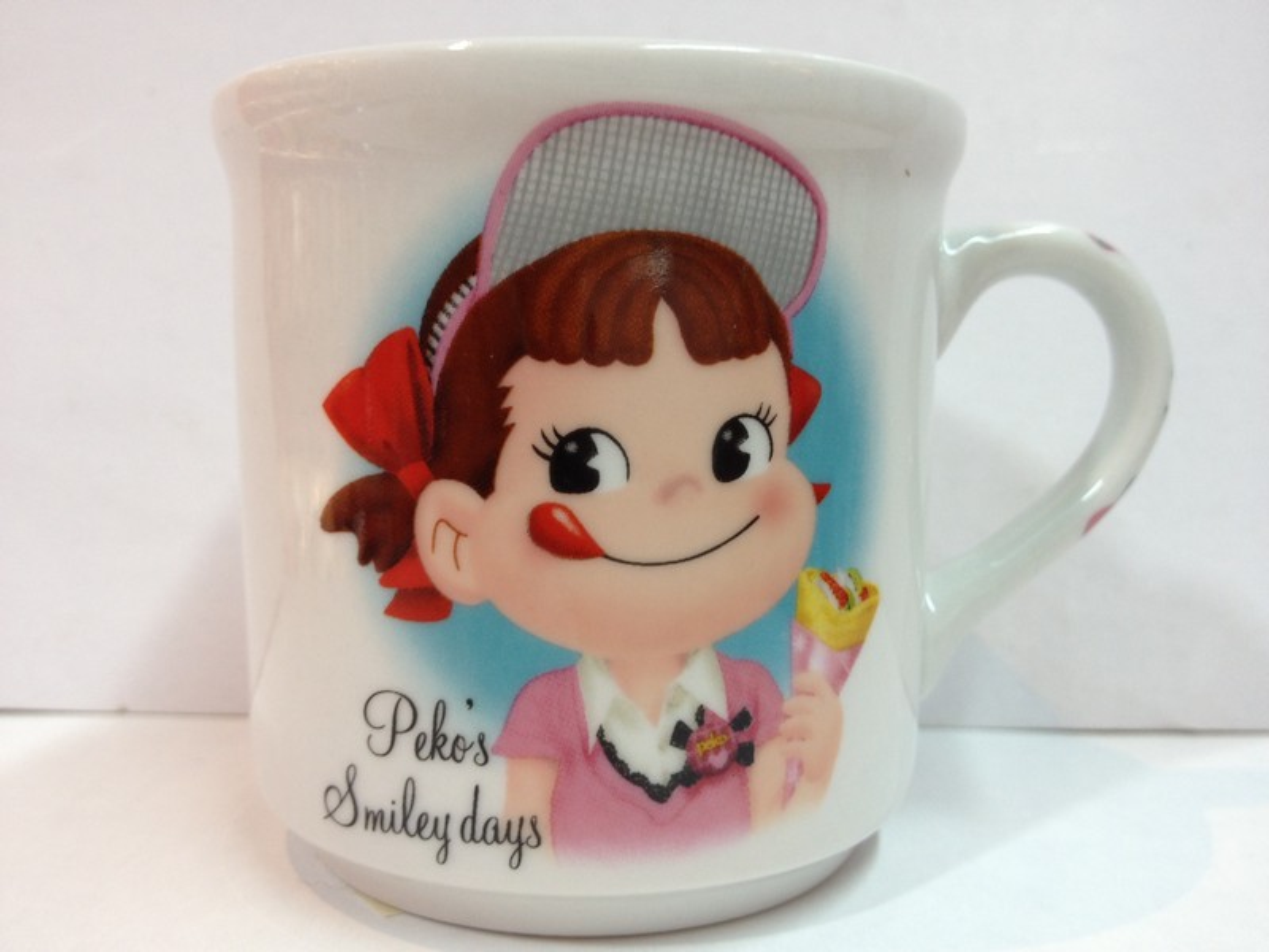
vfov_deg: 40.7
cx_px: 634
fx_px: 1283
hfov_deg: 52.6
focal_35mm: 35
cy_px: 476
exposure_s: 1/25
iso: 64
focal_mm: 4.28
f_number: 2.4
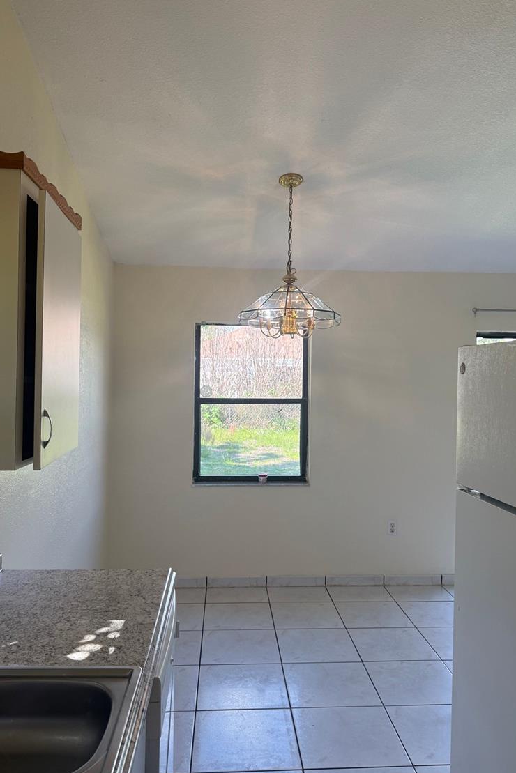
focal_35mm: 27
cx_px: 258
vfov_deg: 67.4
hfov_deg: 48.0
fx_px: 580
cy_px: 379
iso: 100
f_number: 1.78
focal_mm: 6.76
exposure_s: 1/332
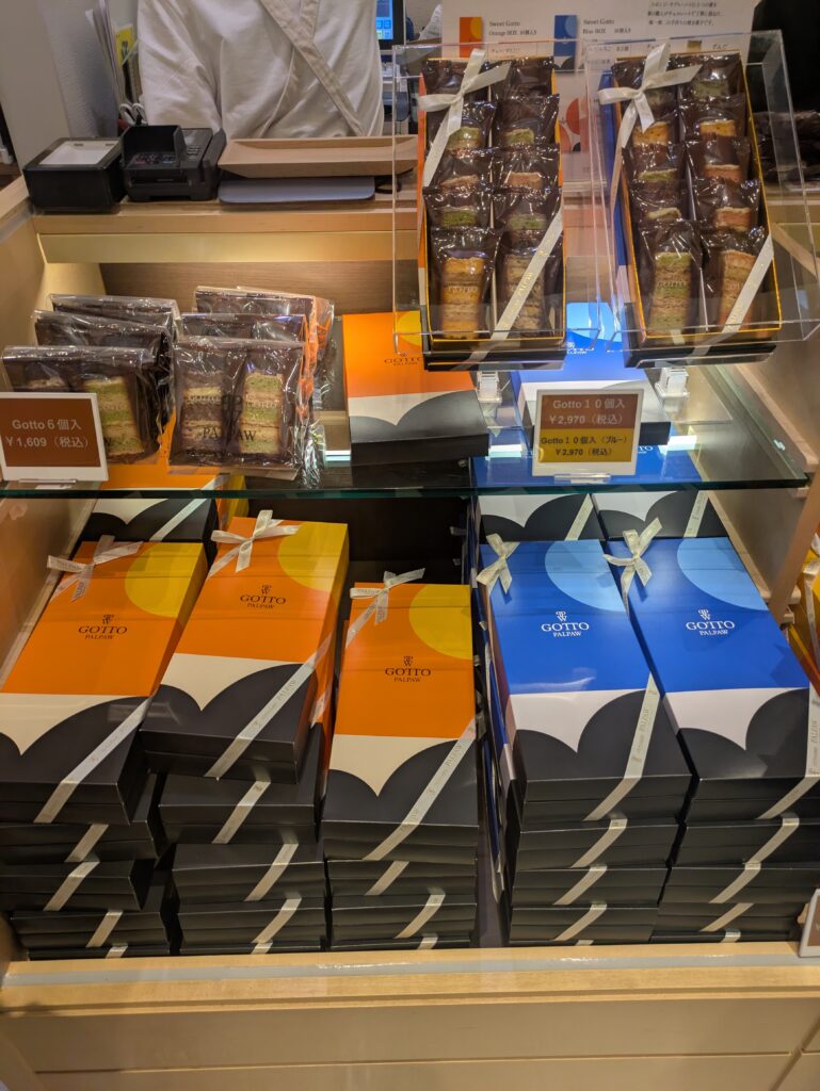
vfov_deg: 69.4
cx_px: 410
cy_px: 546
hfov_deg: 54.9
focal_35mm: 25
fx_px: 789
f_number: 1.89
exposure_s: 1/309
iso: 112
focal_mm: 5.43
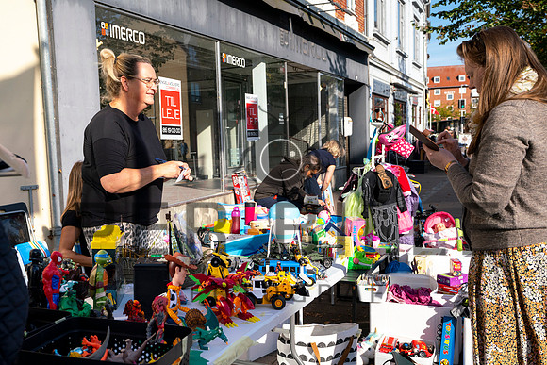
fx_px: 628
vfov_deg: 32.4
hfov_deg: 46.9
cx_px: 229
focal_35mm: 41
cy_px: 192
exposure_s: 1/2000
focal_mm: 35
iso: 400
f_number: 5
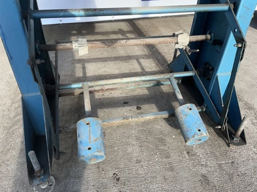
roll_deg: +1.5
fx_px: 193
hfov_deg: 67.3
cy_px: 96
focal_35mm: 26
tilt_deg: -34.6
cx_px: 128
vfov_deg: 53.1
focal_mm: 5.1
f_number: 1.6
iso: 32
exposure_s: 1/810
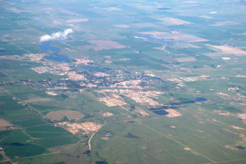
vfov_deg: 12.7
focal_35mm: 108
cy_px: 82
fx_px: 739
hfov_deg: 18.9
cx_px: 123
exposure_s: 1/125
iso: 200
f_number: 7.1
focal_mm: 72
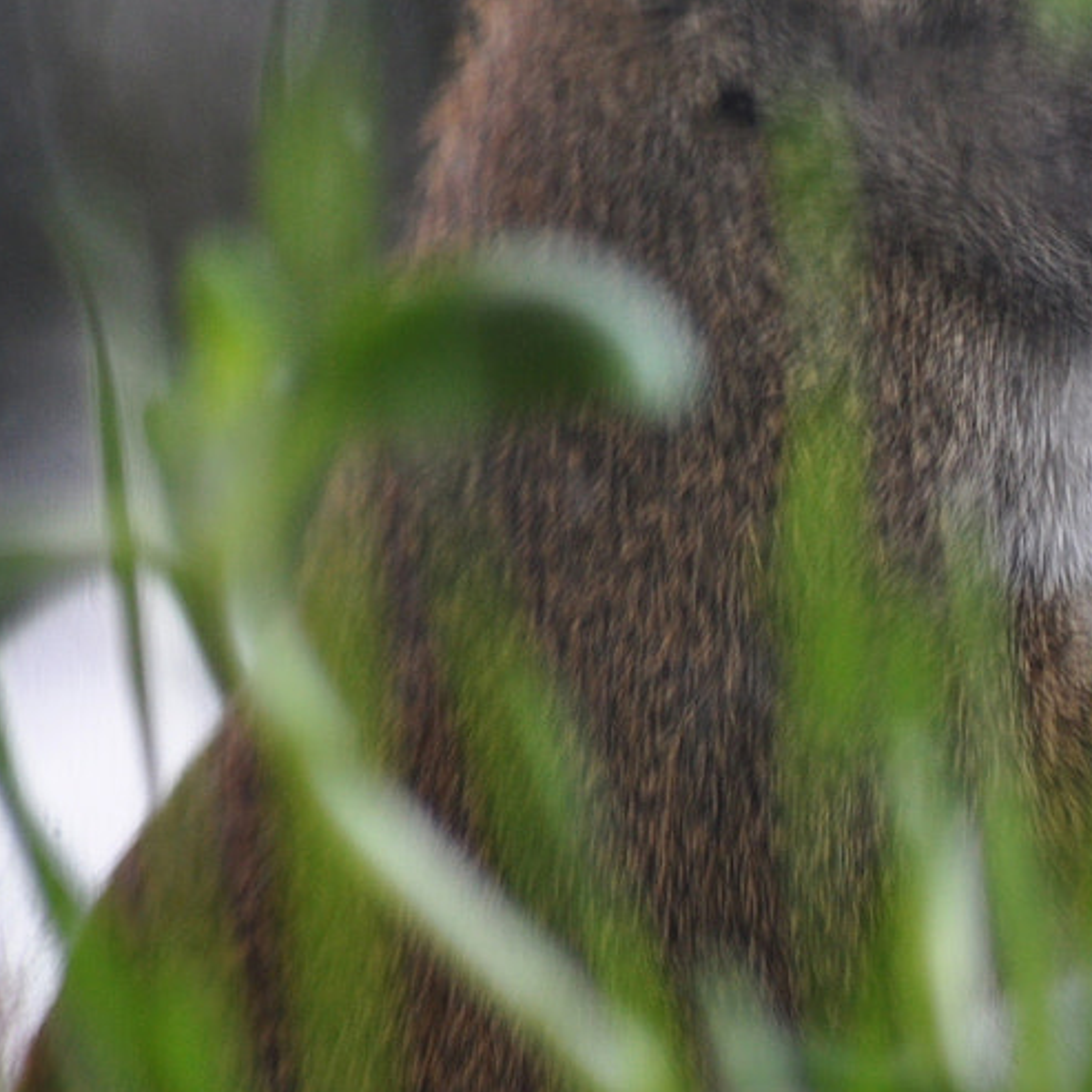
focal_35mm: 827
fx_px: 29516
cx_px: 1090
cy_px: 573
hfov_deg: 2.1
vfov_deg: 2.1
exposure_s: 1/60
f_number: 8
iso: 320
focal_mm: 200
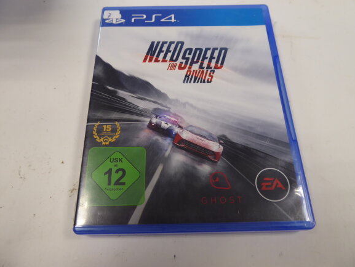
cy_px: 129
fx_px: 267
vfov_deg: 53.1
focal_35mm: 26
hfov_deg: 67.3
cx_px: 174
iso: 320
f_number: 3.3
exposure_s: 1/60
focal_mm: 4.3
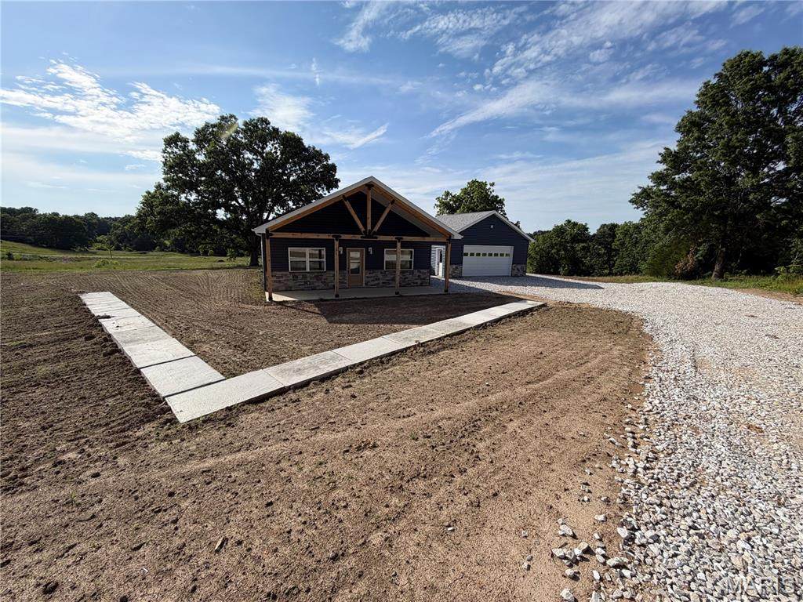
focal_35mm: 14
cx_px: 402
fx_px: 325
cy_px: 301
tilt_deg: -10.7
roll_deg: -0.9
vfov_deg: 85.7
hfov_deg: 102.1
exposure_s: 1/1145
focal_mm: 2.22
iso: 20
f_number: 2.2
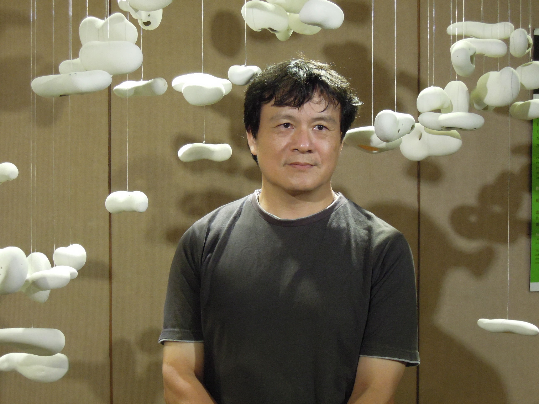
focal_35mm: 70
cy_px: 202
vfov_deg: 21.0
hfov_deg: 27.8
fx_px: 1090
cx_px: 270
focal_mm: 12.5
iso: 800
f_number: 4.5
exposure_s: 1/25
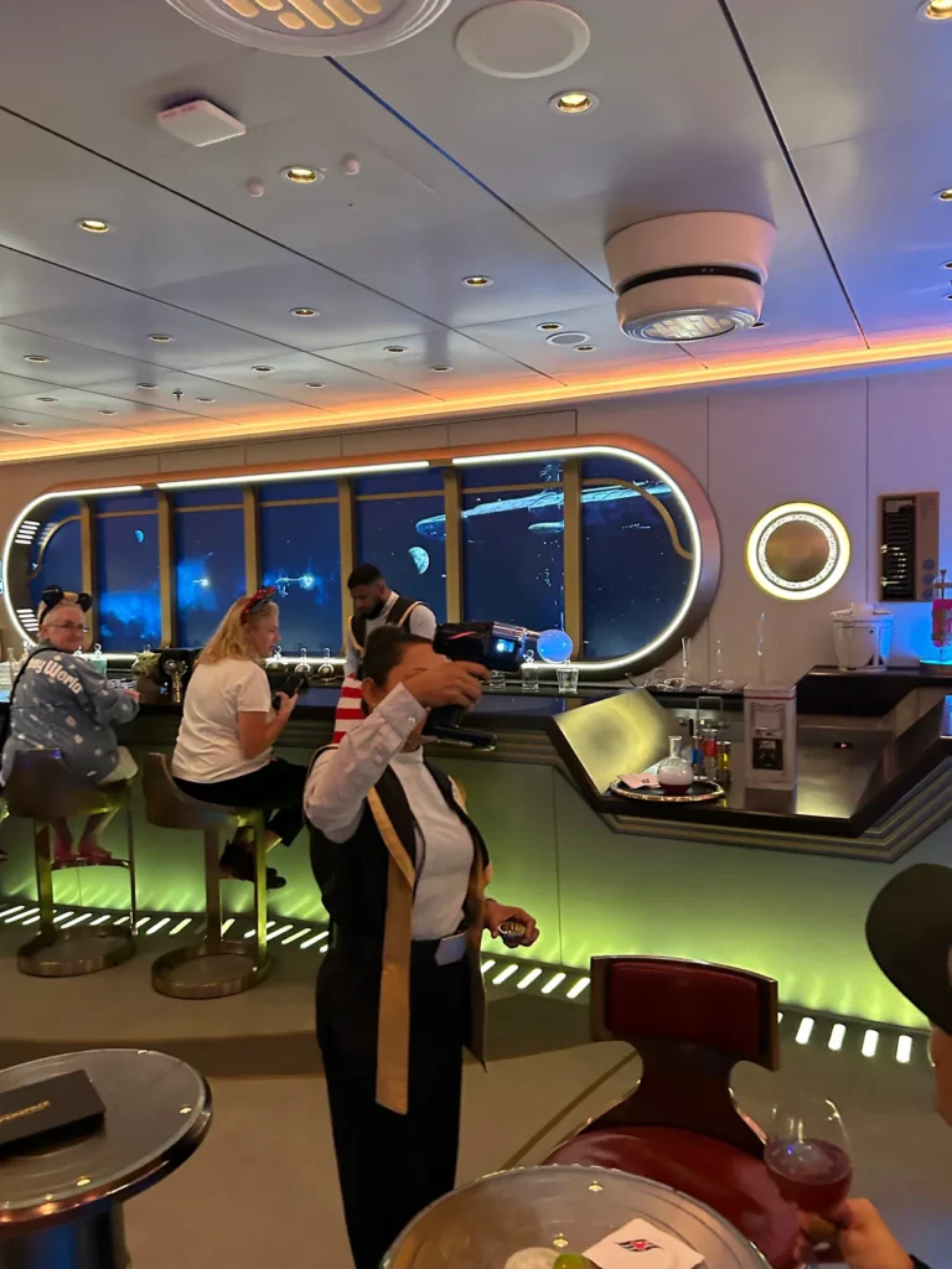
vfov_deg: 67.3
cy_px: 634
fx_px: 953
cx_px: 476
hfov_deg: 53.1
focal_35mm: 26
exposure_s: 1/37
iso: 500
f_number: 1.5
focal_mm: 5.7
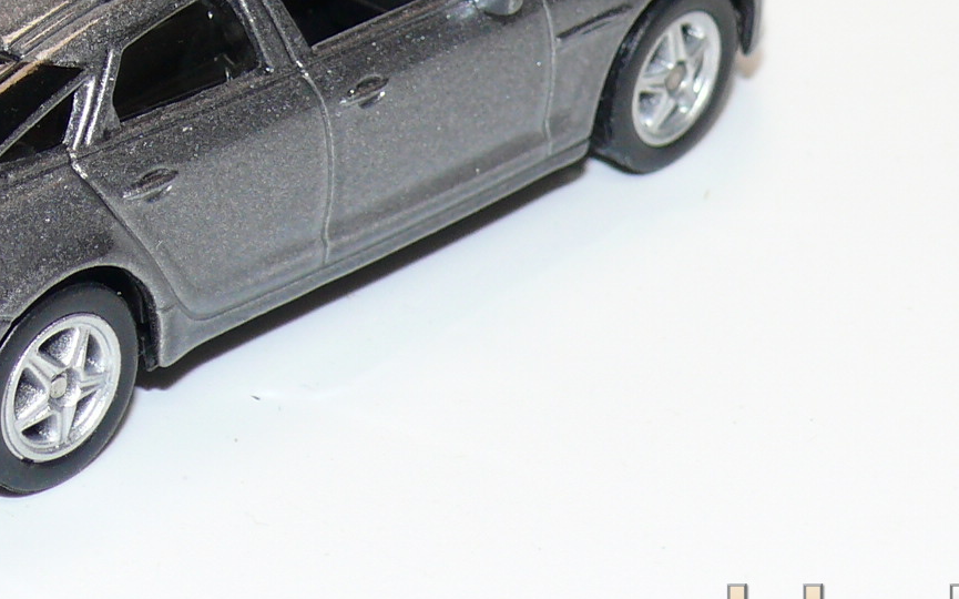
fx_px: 5278
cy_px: 88
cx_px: 125
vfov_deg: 6.5
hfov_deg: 10.3
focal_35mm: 202
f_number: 4
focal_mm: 13.5
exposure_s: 1/30
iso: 100
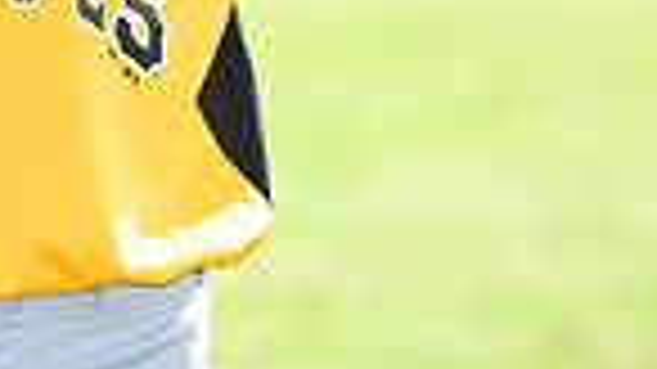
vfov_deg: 1.9
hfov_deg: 3.4
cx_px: -220
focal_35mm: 643
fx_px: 11198
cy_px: -477
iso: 400
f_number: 4.5
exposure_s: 1/1000
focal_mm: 155
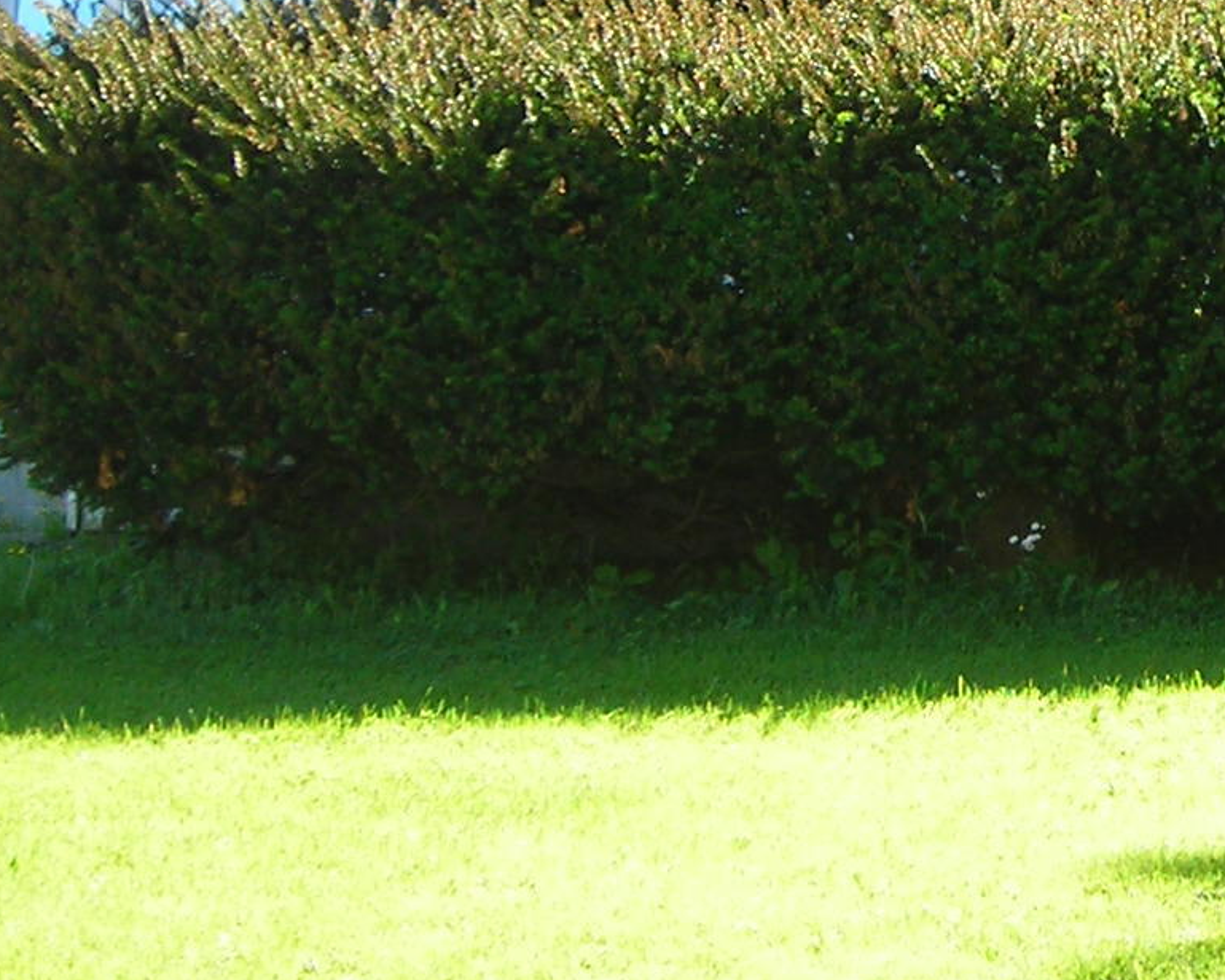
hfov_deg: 14.9
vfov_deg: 12.1
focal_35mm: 125
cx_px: 1419
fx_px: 4531
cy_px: -129
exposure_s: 1/103
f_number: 3.2
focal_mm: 6.3
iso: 50
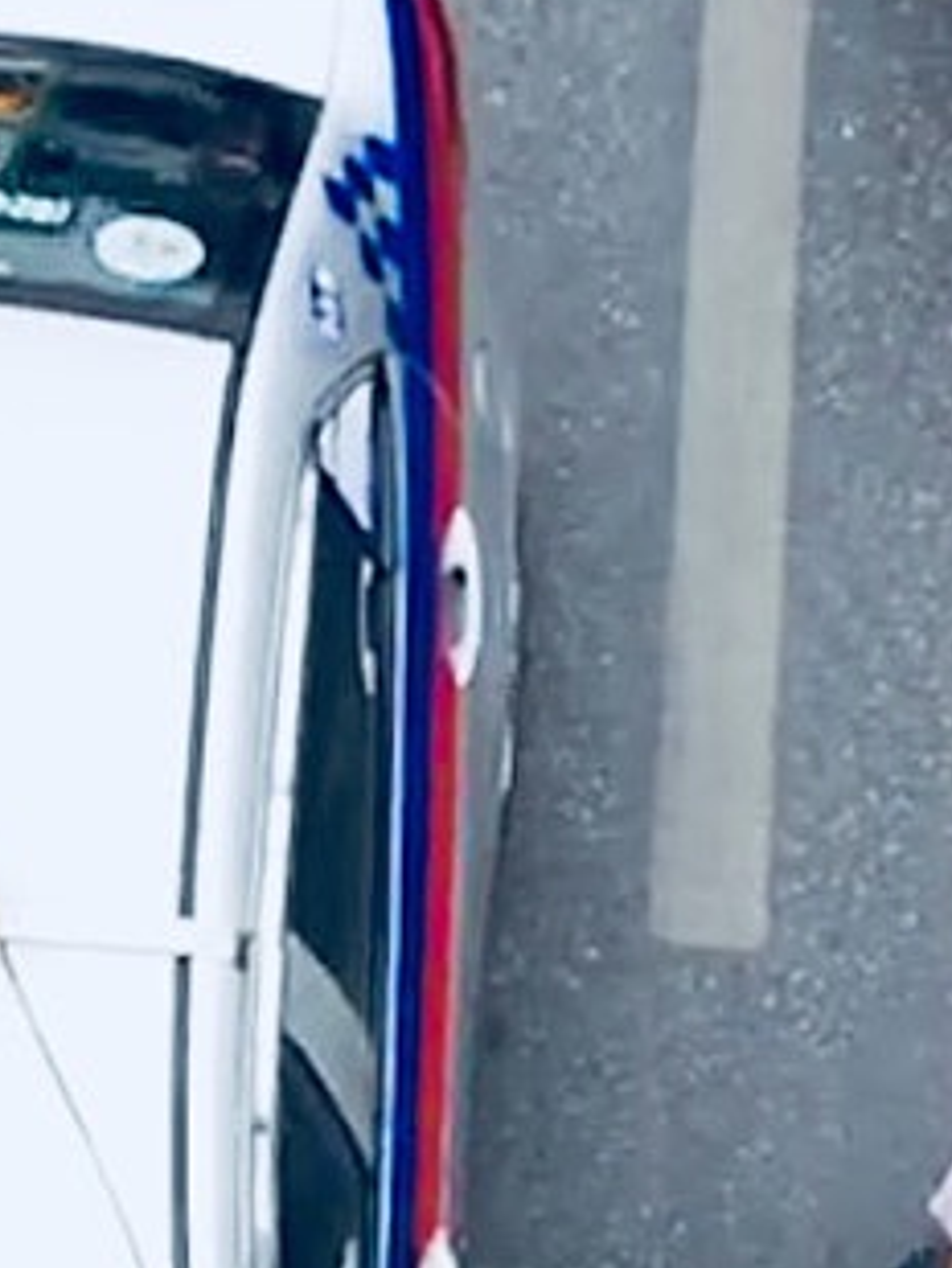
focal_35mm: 150
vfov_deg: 13.1
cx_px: -68
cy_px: 1124
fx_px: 5497
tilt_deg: -67.5
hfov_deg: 9.8
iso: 25
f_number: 2.2
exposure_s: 1/905
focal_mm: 4.15
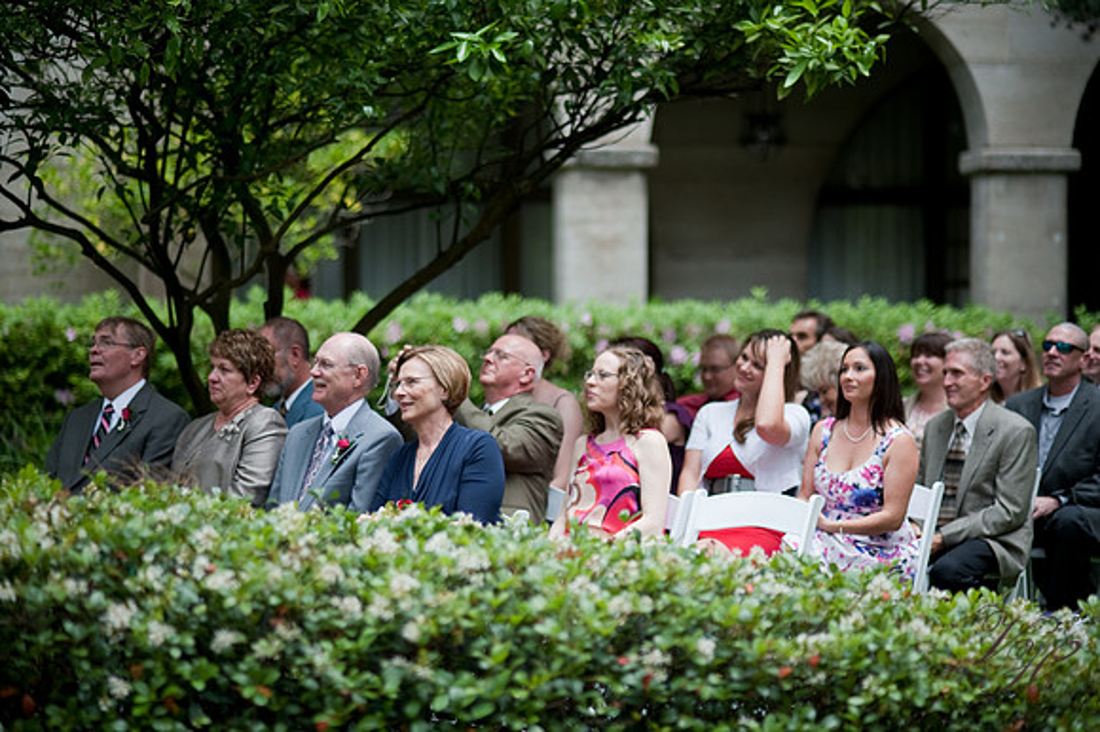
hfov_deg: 23.9
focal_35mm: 85
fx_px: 2596
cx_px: 550
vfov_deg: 16.1
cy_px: 366
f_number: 1.8
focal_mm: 85
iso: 400
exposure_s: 1/640
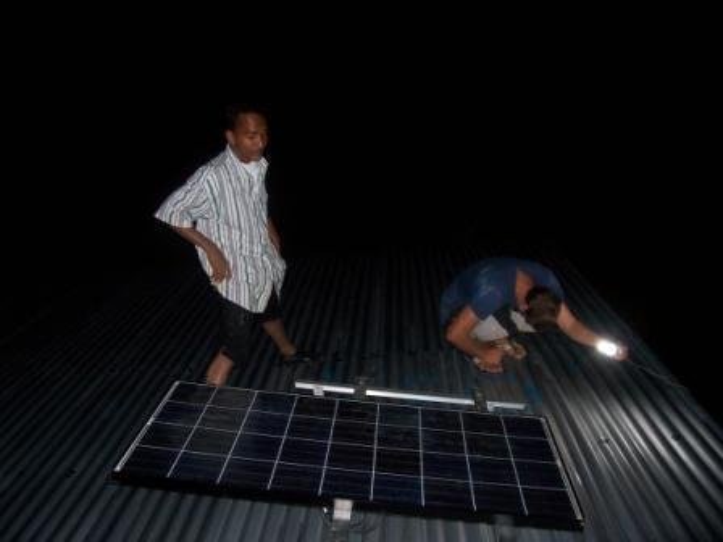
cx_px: 362
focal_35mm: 34
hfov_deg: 54.0
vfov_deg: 41.8
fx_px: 710
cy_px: 271
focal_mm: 5.6
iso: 140
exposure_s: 1/112
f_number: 2.7
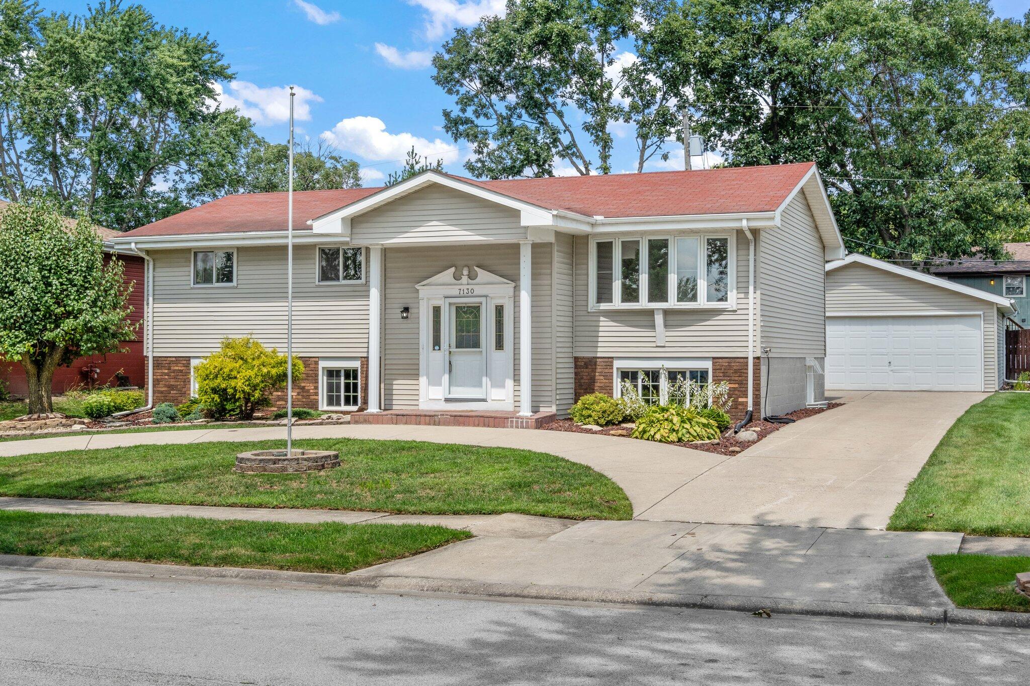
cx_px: 515
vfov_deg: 29.9
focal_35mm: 45
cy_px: 343
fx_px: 1287
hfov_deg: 43.6
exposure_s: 1/250
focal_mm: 30
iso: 250
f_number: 10
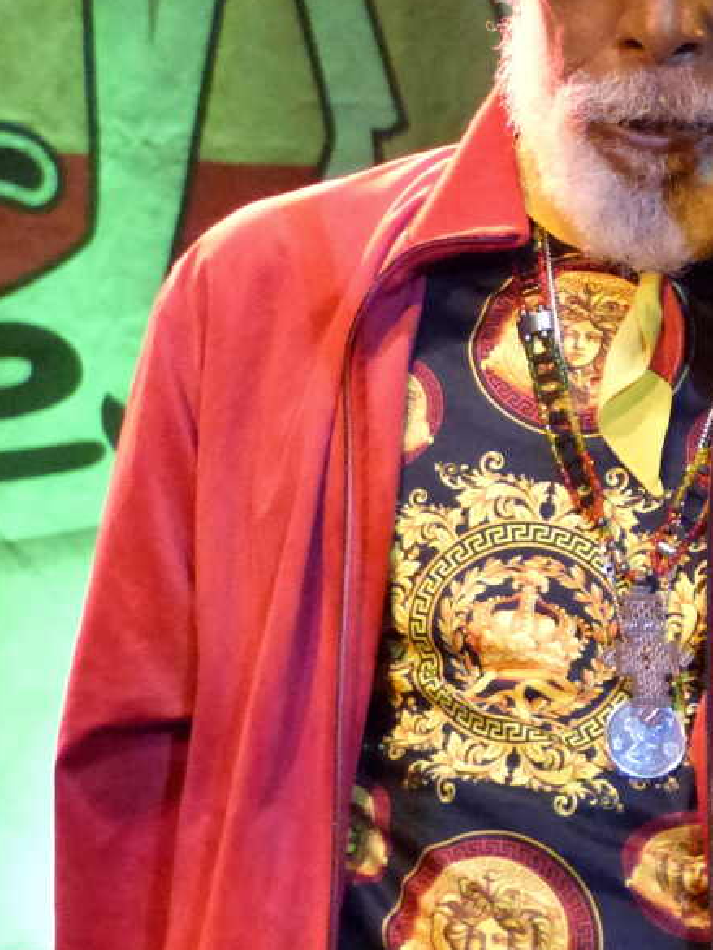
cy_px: 234
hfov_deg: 6.0
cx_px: 601
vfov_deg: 8.0
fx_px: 6808
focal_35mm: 248
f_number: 2.8
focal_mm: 26.1
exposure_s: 1/160
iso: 1600
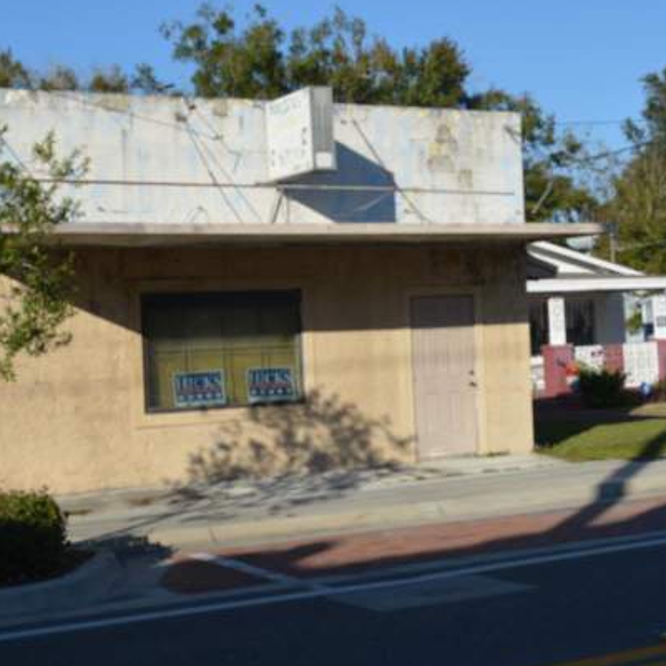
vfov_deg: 28.2
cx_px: 394
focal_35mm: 61
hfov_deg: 28.1
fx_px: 1328
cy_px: 320
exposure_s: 1/250
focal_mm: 24
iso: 100
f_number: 8
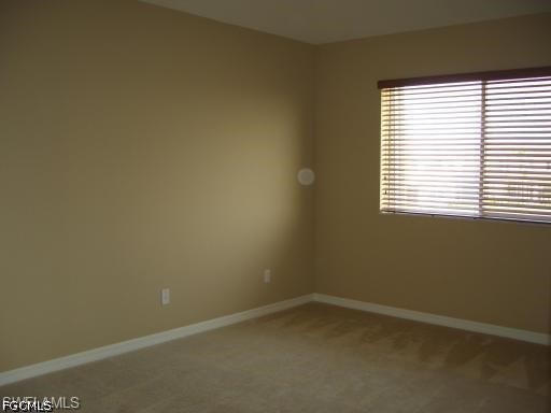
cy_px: 206
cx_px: 276
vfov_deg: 40.7
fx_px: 557
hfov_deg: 52.6
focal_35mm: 35
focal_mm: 5.8
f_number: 2.6
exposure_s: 1/60
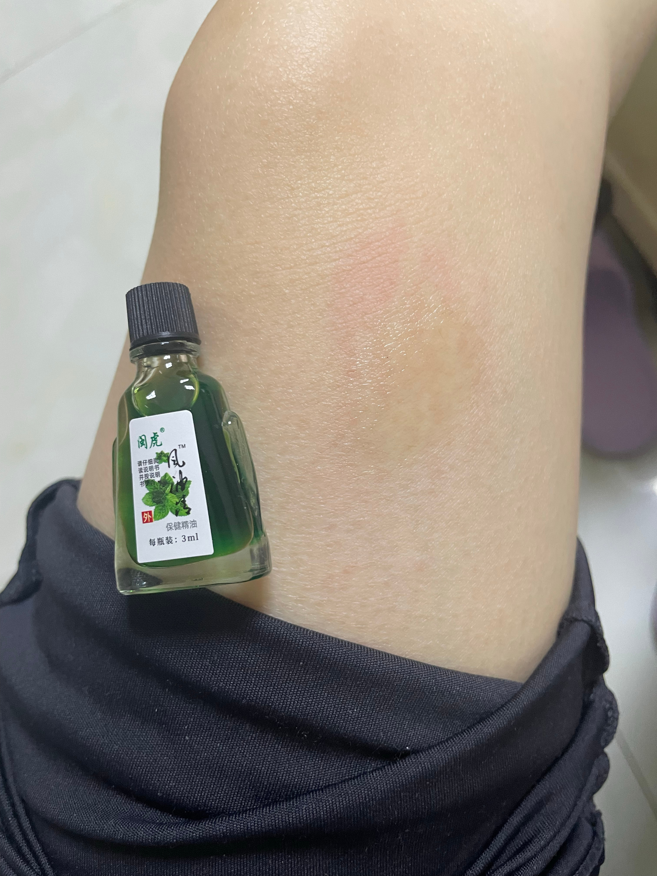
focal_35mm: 26
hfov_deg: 53.1
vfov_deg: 67.3
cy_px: 438
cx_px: 328
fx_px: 658
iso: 250
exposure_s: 1/60
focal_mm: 4.2
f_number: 1.6
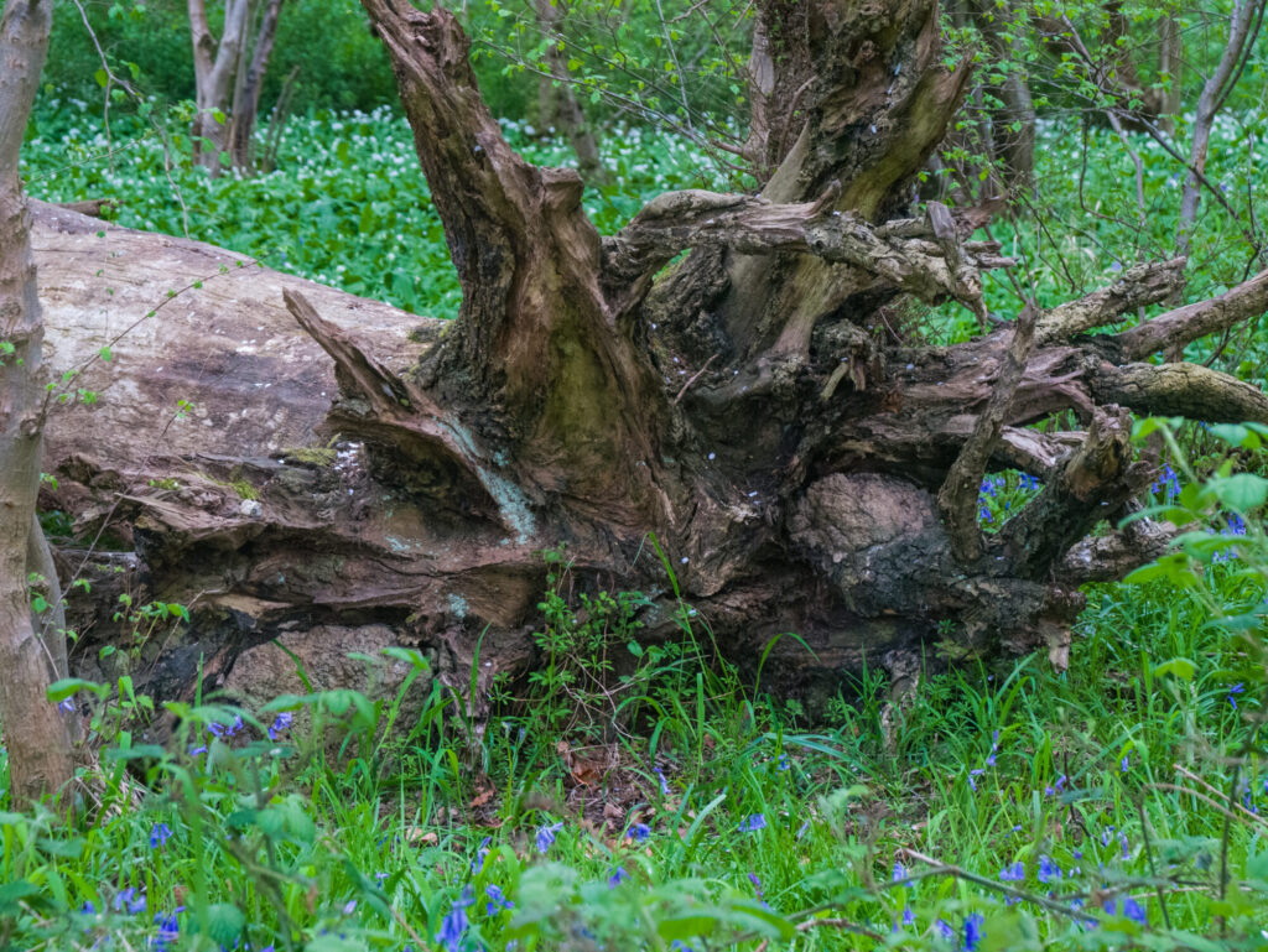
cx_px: 634
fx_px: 5277
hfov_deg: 13.7
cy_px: 476
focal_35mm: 144
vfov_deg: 10.3
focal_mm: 72
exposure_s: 1/30
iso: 3200
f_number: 6.3
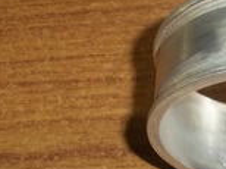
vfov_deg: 12.6
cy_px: 114
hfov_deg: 16.7
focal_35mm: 117
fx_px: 763
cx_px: 198
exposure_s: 1/30
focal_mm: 6.5
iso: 64
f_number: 3.1
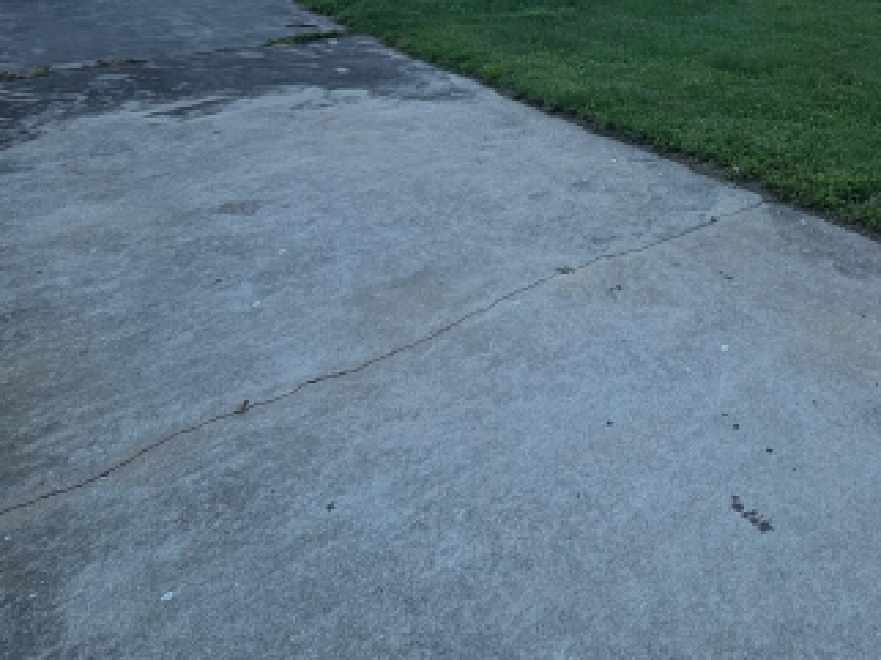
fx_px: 738
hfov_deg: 58.1
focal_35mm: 29
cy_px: -8
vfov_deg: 41.5
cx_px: 674
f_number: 2.2
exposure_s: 1/518
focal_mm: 2.22
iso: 40
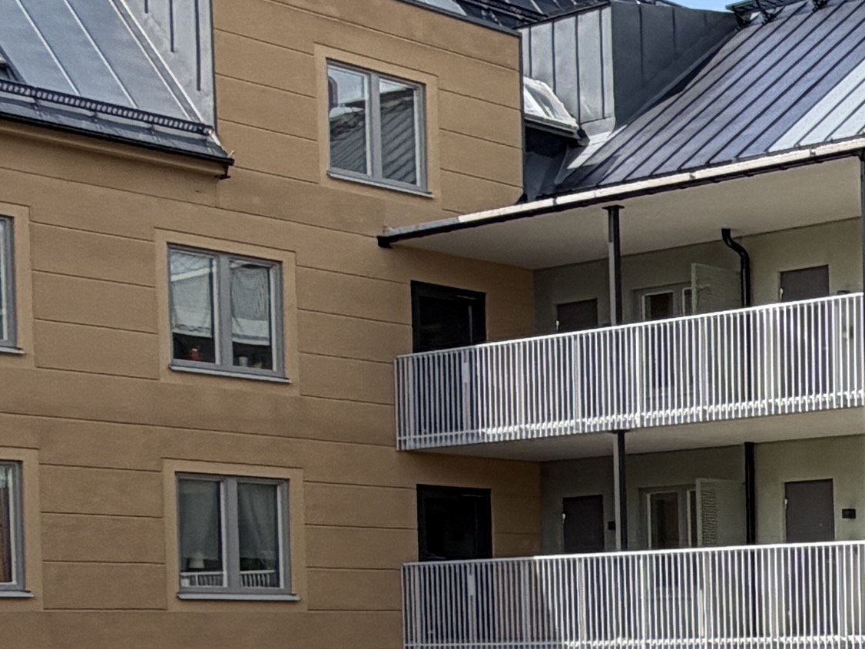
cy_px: 674
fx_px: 1775
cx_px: 1568
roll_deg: +1.0
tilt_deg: -1.9
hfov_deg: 19.9
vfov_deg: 20.0
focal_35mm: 71
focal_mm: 2.22
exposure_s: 1/770
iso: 25
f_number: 2.2
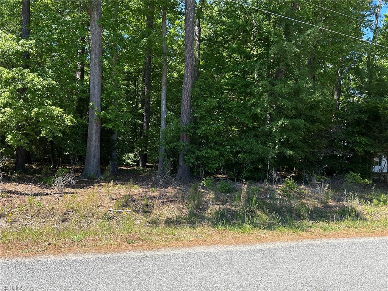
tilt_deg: +1.5
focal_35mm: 26
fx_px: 291
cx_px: 194
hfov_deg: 67.3
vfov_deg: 53.1
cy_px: 146
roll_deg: -3.1
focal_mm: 5.7
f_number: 1.5
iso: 50
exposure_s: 1/2123
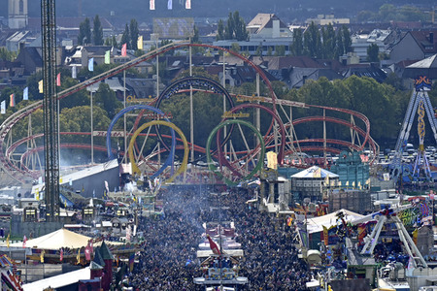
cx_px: 218
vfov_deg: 4.6
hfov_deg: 6.9
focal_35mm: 300
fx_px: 3641
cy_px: 146
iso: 200
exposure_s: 1/1000
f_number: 6.3
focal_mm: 200
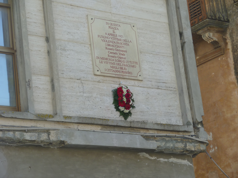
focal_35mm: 105
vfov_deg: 14.1
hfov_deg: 18.7
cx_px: 119
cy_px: 89
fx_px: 722
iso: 80
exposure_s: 1/160
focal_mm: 18.8
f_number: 5.2
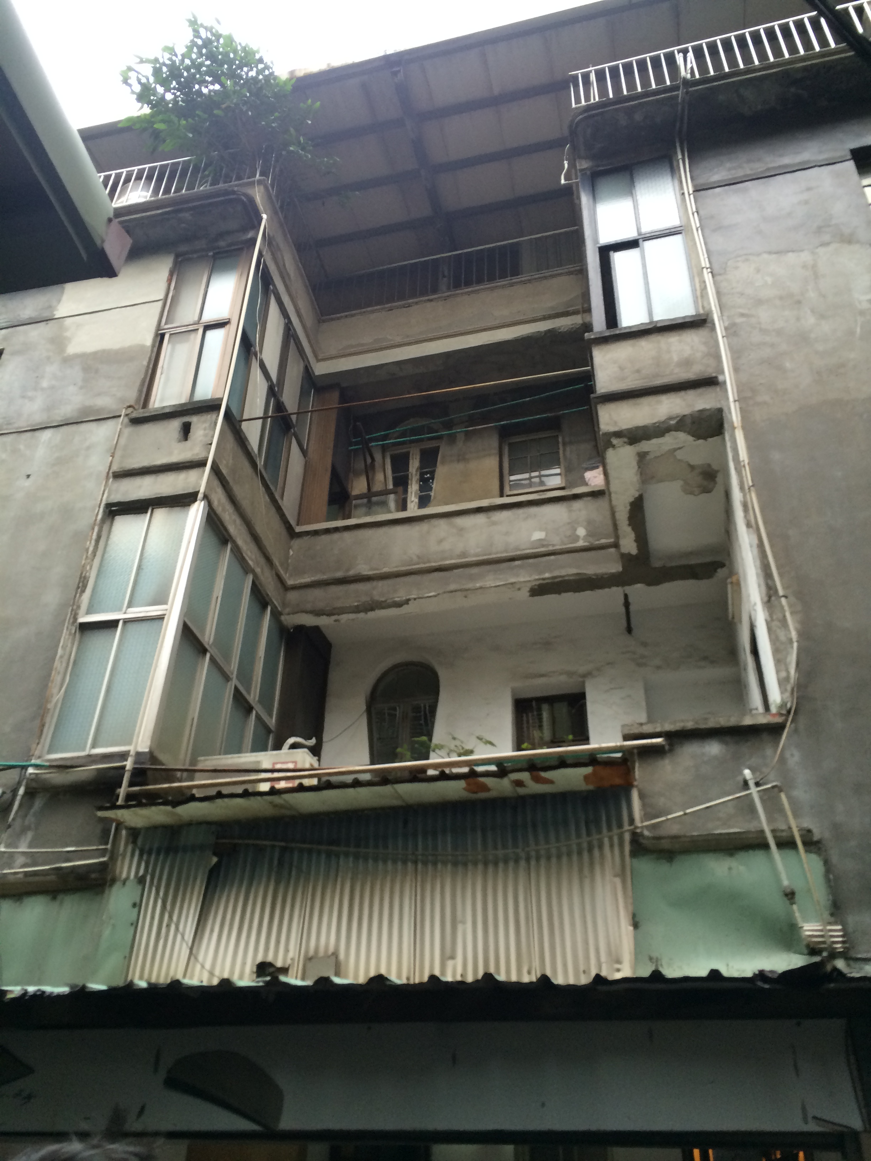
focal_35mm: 29
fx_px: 973
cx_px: 436
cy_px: 580
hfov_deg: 48.2
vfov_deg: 61.7
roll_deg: -1.7
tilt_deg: +33.3
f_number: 2.2
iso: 64
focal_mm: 4.15
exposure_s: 1/30
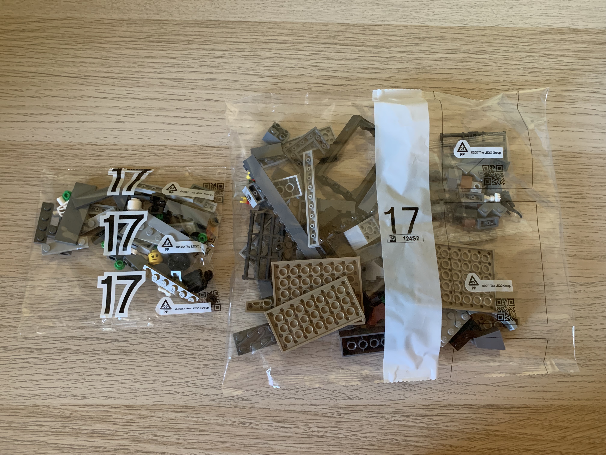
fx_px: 455
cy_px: 228
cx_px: 303
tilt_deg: -80.3
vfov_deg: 53.1
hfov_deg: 67.3
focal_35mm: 26
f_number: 1.8
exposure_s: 1/46
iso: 400
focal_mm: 4.25
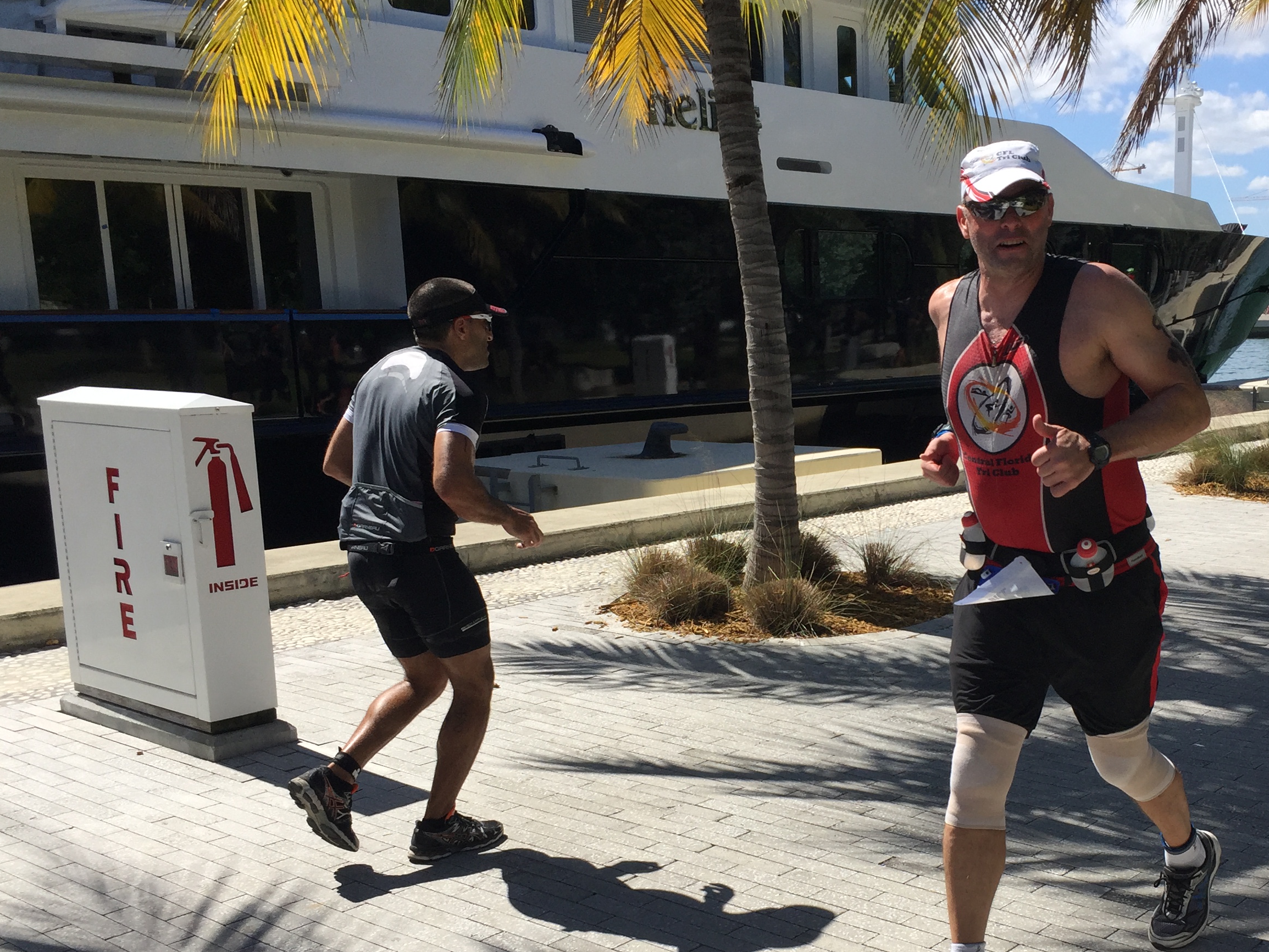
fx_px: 1503
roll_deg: +0.1
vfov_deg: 34.8
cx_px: 859
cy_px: 638
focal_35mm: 41
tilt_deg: -10.5
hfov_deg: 45.0
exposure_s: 1/2475
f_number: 2.2
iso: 32
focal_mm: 4.15
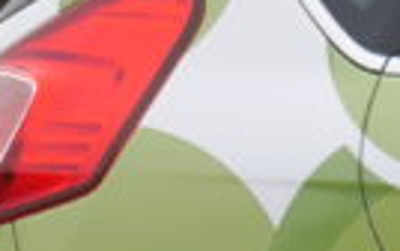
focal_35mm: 502
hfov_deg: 4.0
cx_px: 1439
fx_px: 5477
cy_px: 154
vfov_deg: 2.6
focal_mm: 31
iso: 200
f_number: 5.6
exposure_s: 1/100
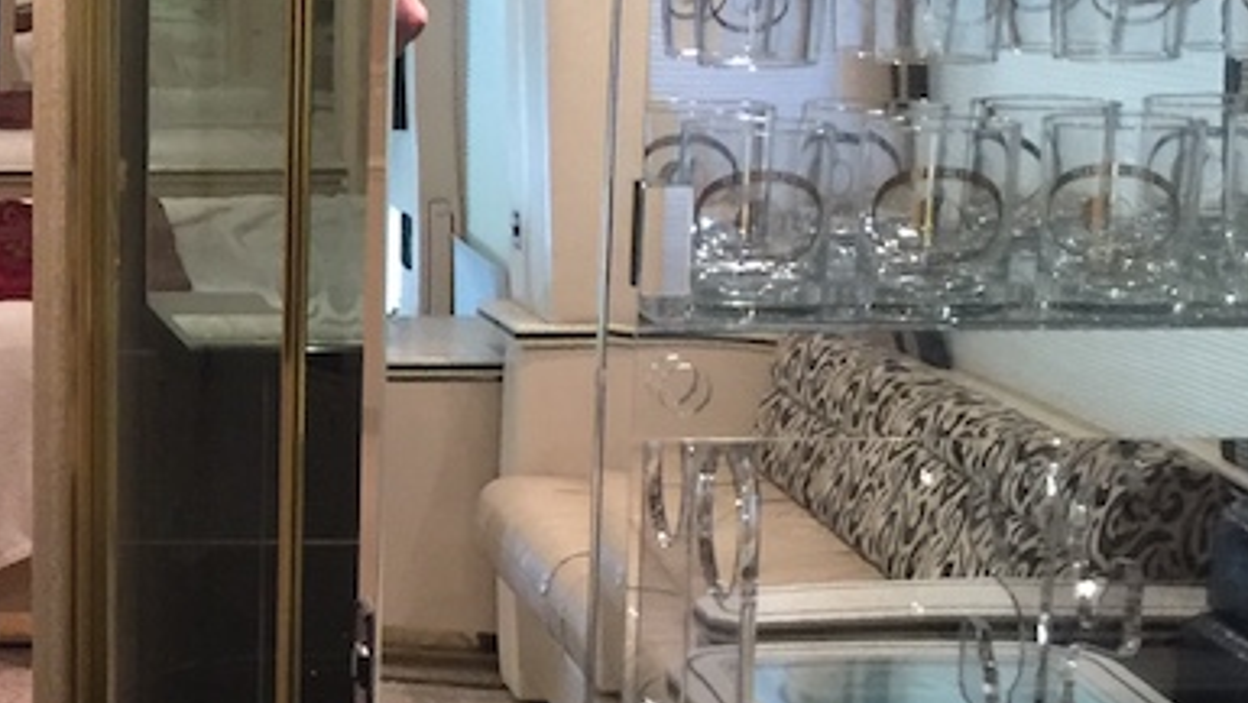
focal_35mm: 82
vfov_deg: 14.8
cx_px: -130
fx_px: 2715
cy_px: 360
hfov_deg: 24.2
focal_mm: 4.15
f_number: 2.2
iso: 100
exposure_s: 1/10
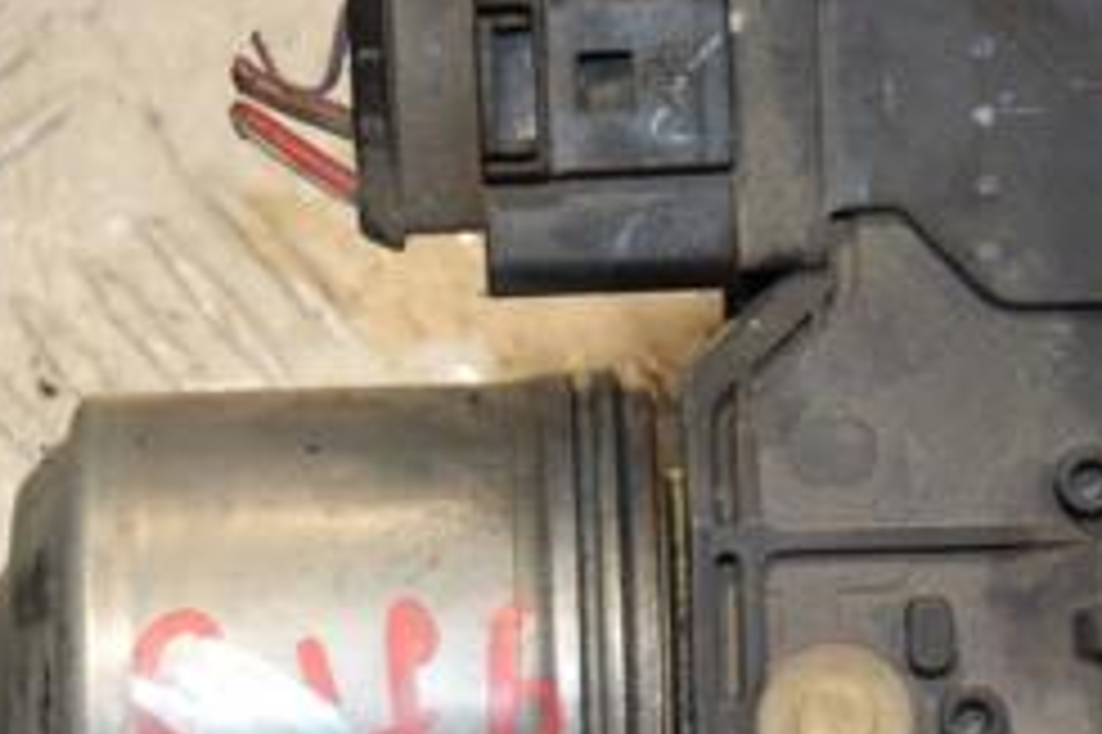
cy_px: 500
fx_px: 6516
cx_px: 855
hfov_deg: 9.6
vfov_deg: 6.4
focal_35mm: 213
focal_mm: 58
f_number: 6.3
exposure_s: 1/200
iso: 800
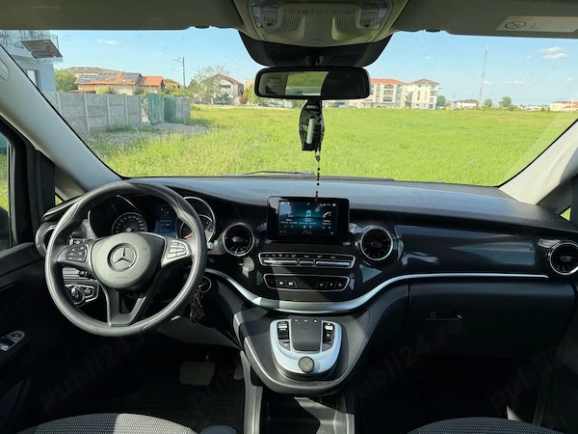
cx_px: 289
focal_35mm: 24
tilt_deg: -15.8
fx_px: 401
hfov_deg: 71.6
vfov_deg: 56.8
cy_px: 217
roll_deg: -1.6
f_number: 1.78
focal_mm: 6.76
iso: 100
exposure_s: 1/1139
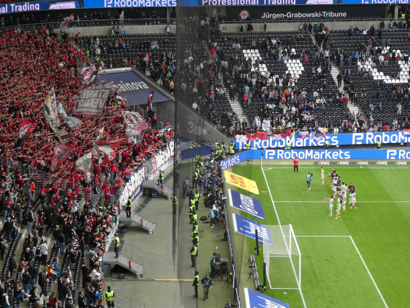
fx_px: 1066
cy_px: 154
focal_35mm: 90
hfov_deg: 21.8
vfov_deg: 16.4
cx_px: 205
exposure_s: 1/80
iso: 250
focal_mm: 16.1
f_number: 4.9
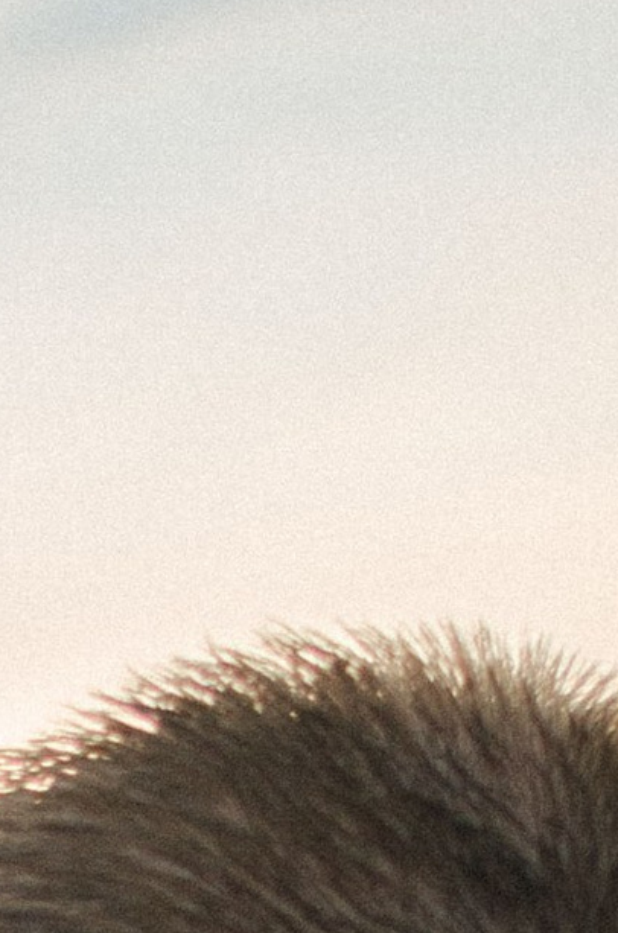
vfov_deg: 5.9
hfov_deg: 4.1
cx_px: -714
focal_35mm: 331
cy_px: 2451
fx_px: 8561
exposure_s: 1/125
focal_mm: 35
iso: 250
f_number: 3.2
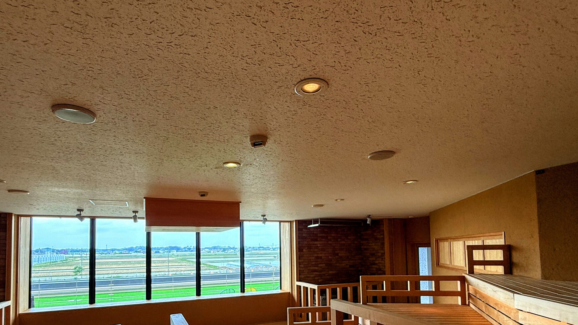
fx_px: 307
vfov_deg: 53.8
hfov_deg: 86.6
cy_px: 235
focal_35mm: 20
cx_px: 275
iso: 64
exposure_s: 1/149
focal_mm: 2.22
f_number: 2.2
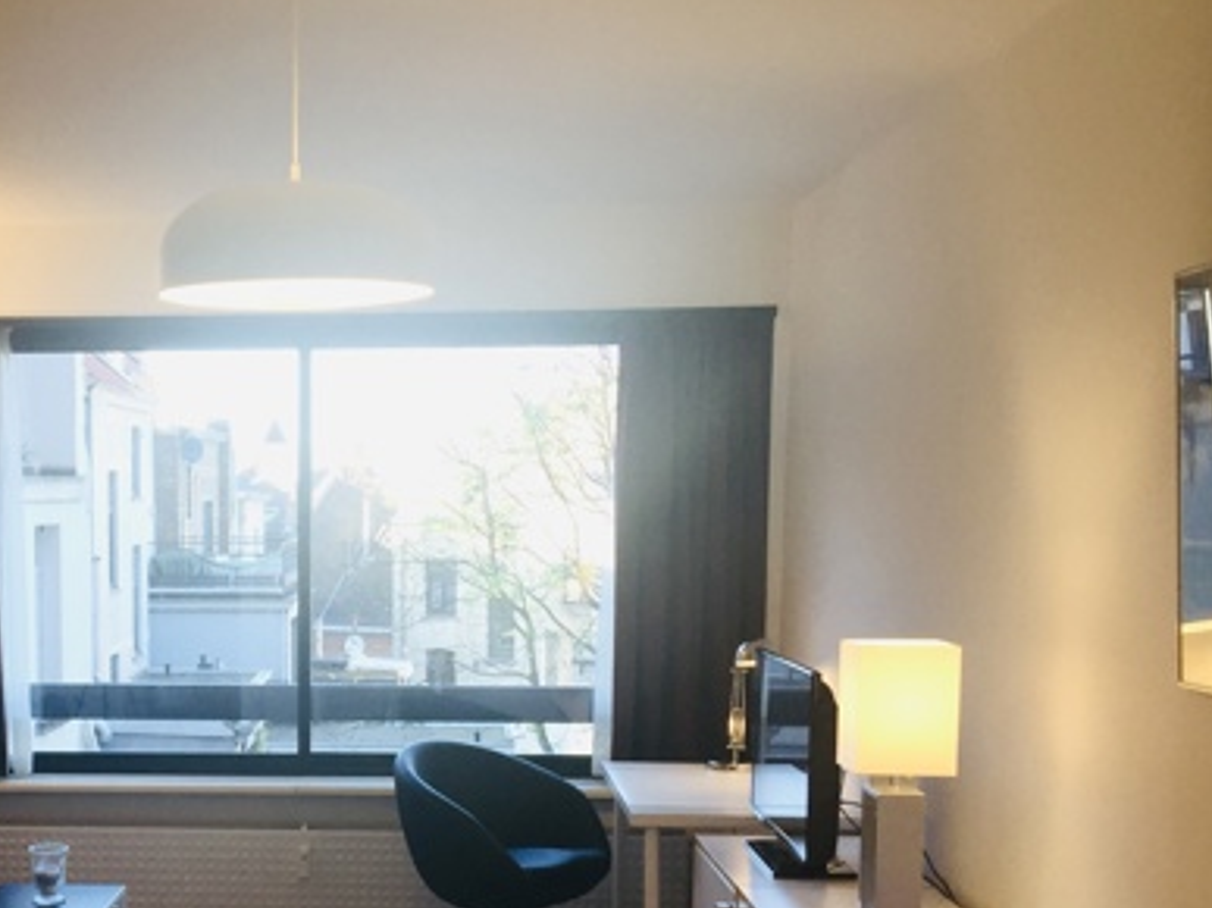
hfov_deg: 38.1
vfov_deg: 29.5
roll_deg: +0.3
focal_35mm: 48
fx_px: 1680
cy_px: 739
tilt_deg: -5.4
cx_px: 235
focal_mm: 4.15
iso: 50
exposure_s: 1/100
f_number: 2.2
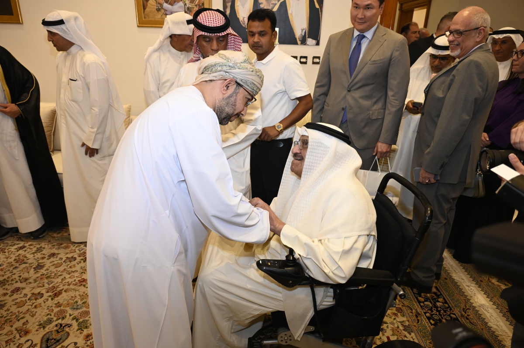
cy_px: 174
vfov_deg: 53.1
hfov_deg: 73.8
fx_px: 349
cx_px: 262
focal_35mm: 24
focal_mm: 24
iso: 2500
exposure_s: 1/200
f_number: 4
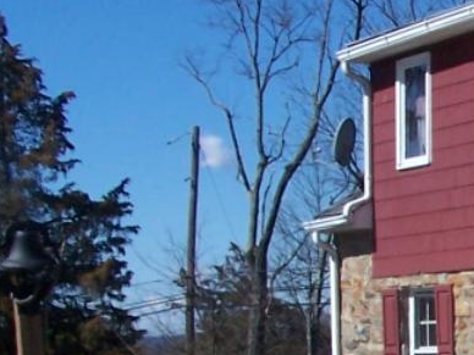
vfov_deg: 10.4
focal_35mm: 141
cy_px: 383
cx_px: 803
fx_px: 1931
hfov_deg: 12.9
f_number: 5.6
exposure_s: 1/350
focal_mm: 6.3
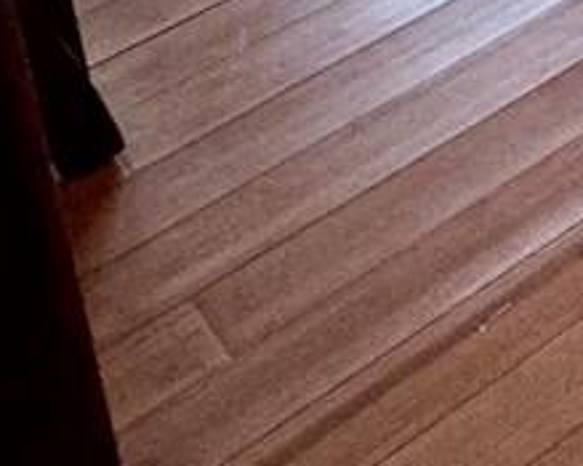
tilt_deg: -12.1
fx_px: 1725
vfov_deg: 10.1
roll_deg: -1.0
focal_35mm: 100
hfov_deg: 10.4
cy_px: -1028
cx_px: 1903
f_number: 2.2
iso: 160
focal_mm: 2.22
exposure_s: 1/60
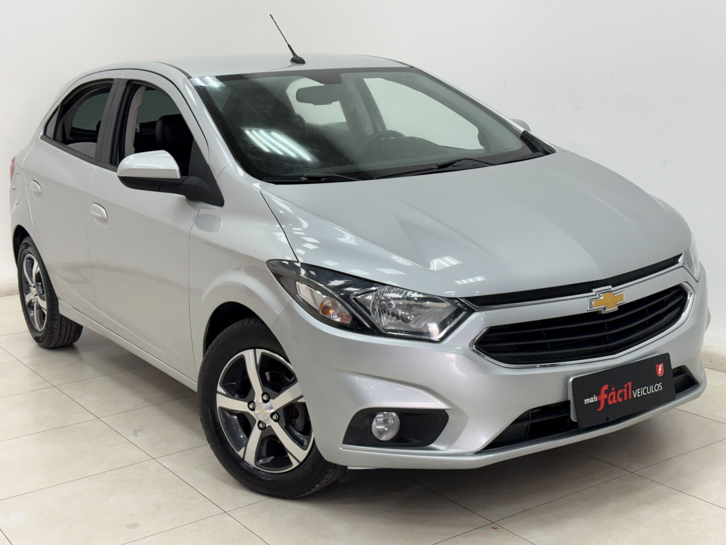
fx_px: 1007
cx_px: 363
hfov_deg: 39.7
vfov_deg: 30.3
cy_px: 272
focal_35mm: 48
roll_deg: +3.1
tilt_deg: -11.0
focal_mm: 6.76
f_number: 1.78
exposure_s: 1/120
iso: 125
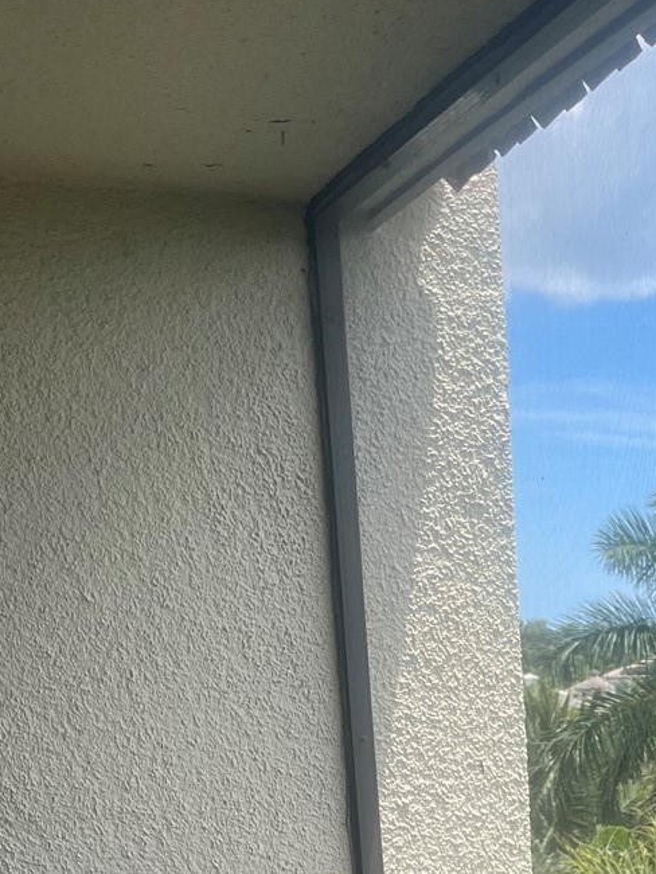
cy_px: 1058
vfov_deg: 26.7
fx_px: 1616
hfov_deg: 21.5
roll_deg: -0.5
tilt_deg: -14.3
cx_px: 760
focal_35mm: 64
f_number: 1.6
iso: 50
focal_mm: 5.1
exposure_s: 1/928
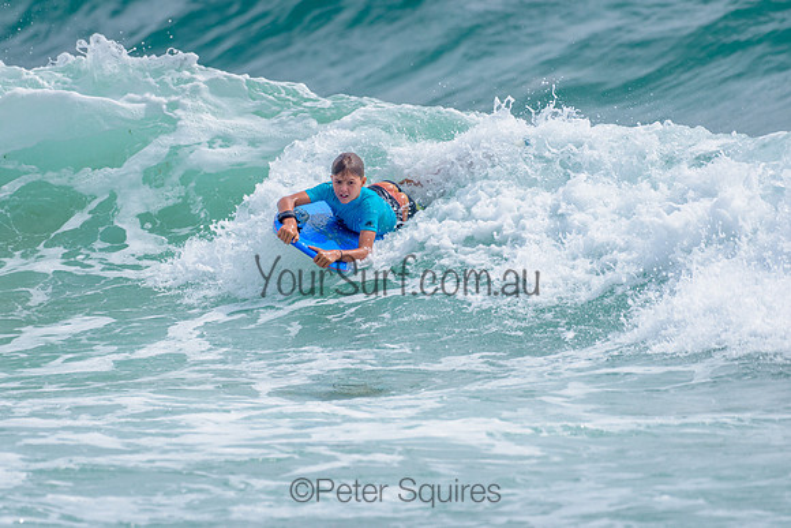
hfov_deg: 3.4
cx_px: 306
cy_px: 205
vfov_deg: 2.2
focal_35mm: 613
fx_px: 13462
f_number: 5.6
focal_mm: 500
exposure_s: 1/2000
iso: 140
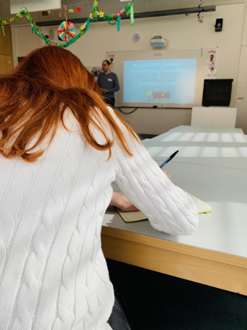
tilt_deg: -12.7
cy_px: 165
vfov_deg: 67.3
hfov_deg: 53.1
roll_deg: -0.6
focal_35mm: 26
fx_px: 247
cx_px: 124
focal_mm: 4.25
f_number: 1.8
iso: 32
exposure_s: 1/121
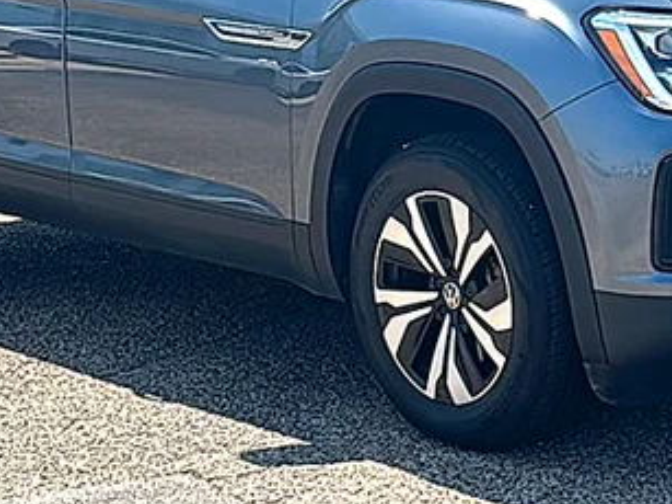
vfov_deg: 16.4
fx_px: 1727
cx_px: 473
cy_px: 58
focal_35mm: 89
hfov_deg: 21.9
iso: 80
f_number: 1.78
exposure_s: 1/4808
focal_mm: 6.86
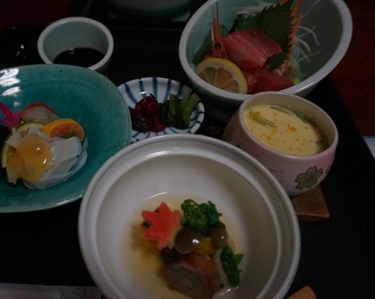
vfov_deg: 51.5
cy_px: 148
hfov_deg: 61.8
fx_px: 311
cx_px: 153
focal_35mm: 28
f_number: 4
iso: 3200
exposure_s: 1/160
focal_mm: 16
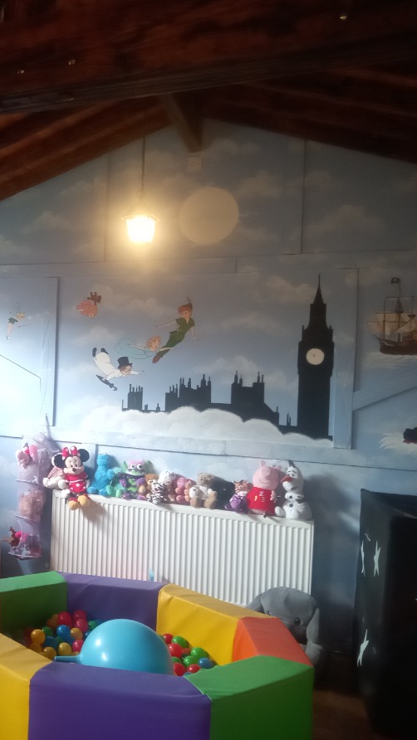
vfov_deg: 49.4
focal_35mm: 41
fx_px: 806
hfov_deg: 26.2
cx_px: -71
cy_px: 370
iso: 310
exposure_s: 1/33.3
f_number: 2
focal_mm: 3.54
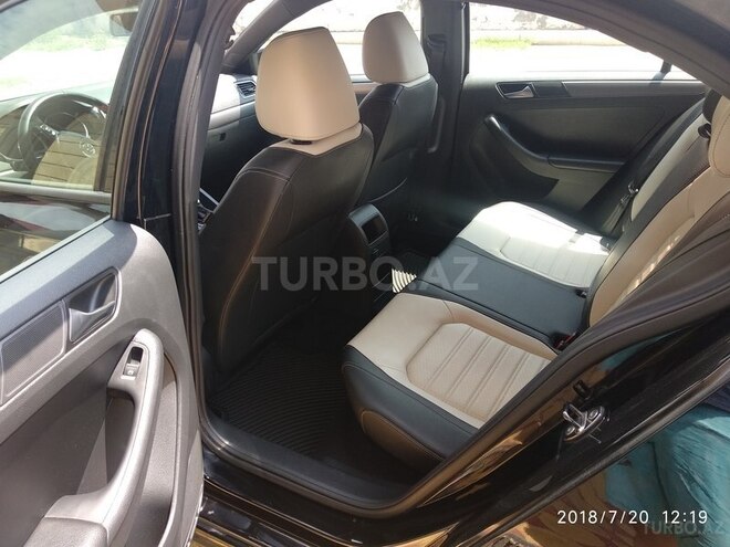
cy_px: 274
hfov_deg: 67.3
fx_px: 548
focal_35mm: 26
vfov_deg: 53.1
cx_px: 365
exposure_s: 1/100
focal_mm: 3.81
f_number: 2.2
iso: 125
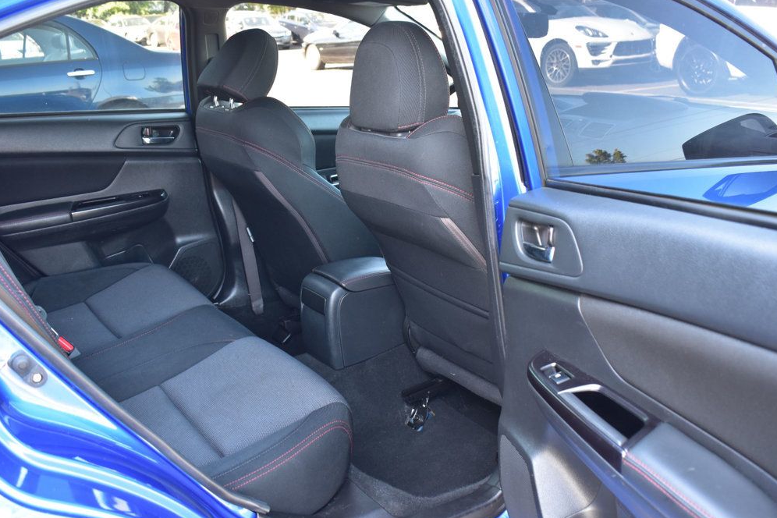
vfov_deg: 35.9
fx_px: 799
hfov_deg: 51.9
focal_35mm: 37
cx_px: 385
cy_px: 264
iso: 400
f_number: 6.3
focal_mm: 24
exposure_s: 1/15
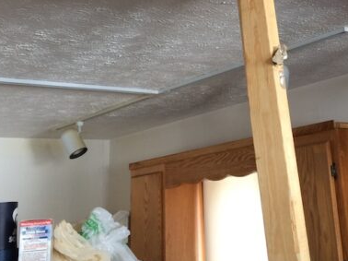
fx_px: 613
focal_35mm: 61
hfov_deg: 31.0
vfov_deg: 23.2
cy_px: 13
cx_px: 269
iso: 80
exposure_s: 1/30
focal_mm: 4.12
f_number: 2.2
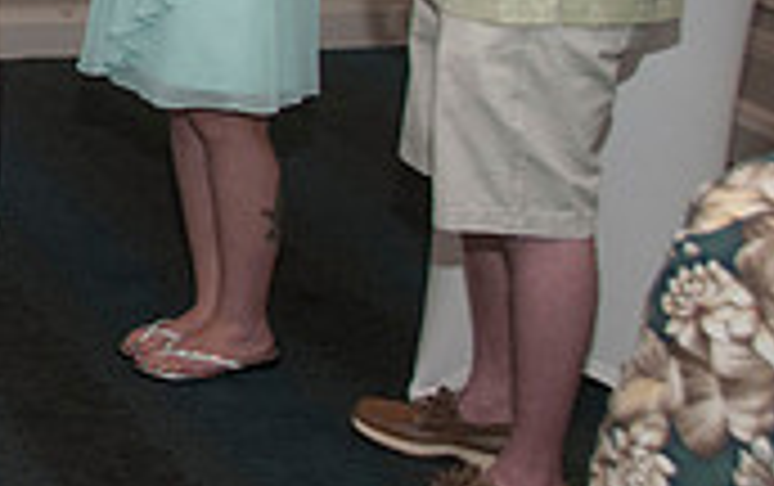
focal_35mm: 113
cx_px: -436
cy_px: -232
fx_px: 2387
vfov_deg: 11.2
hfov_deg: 16.5
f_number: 5.6
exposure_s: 1/125
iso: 800
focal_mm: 22
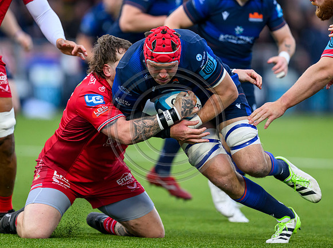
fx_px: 5325
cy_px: 89
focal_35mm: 554
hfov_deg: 3.6
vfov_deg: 2.7
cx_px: 210
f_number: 3.2
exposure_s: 1/1600
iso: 2500
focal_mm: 400
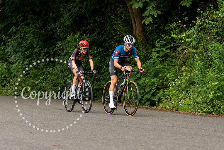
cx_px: 90
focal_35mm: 130
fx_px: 808
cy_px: 69
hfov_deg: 15.8
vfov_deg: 10.6
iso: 400
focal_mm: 70
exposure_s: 1/800
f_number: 3.5
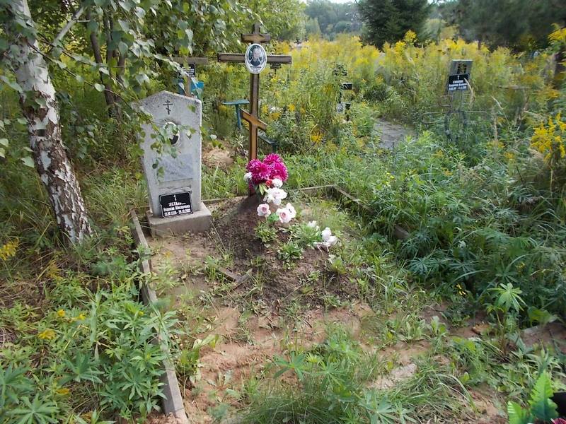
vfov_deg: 53.1
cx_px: 283
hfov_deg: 67.3
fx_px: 425
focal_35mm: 26
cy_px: 212
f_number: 3.2
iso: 80
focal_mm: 4.6
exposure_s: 1/160
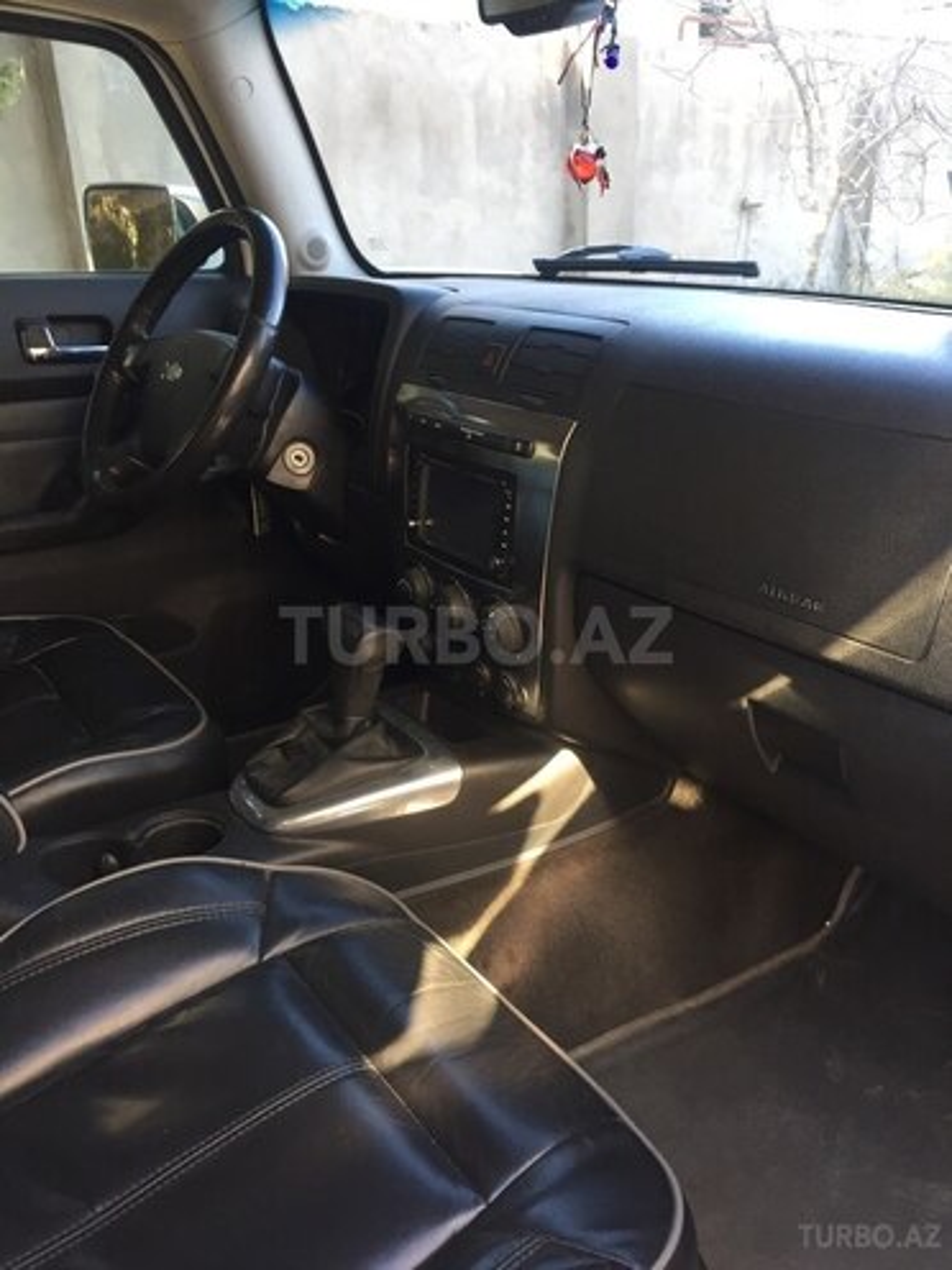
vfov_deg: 61.7
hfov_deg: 48.2
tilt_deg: -21.9
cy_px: 635
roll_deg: +2.2
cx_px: 476
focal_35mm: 29
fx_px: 1063
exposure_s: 1/33
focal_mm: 4.15
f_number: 2.2
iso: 40
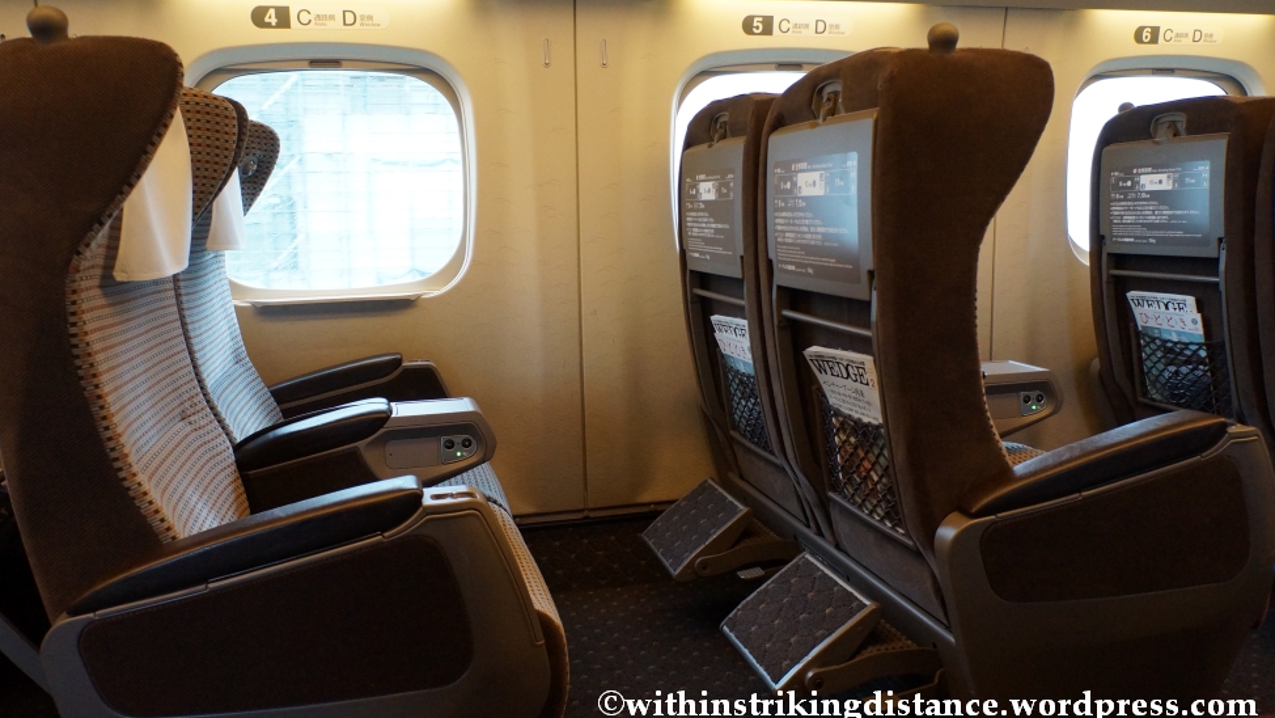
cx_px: 636
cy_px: 305
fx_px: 980
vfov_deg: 40.1
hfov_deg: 66.1
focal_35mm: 29
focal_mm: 18
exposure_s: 1/160
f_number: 4
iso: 2000
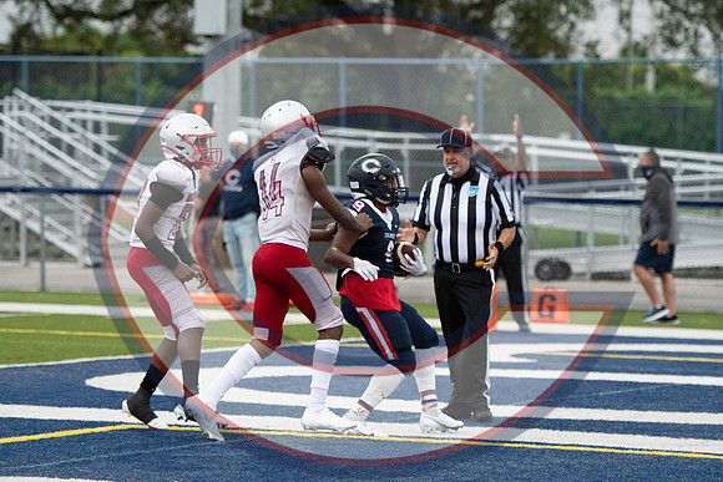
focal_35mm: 195
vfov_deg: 7.0
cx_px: 362
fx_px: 3917
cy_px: 241
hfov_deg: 10.5
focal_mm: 130
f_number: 2.8
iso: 4000
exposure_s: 1/2000
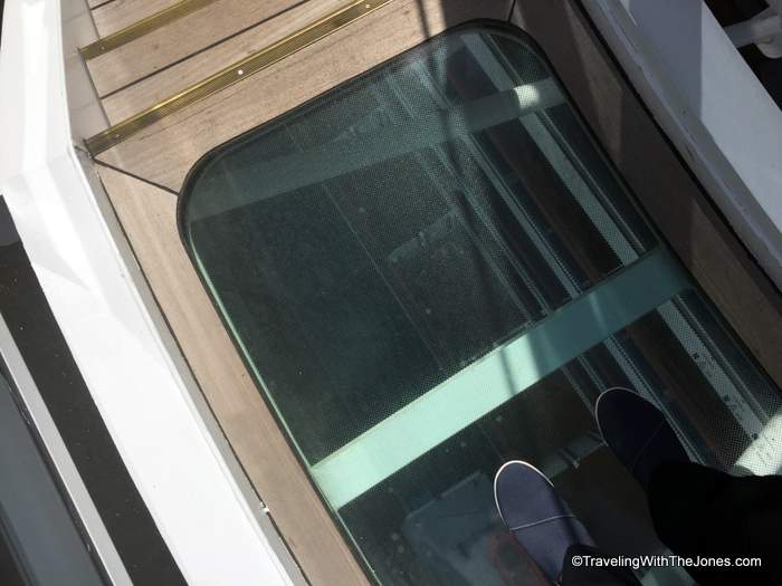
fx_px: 655
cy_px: 293
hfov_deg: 61.7
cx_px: 391
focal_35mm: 29
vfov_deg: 48.2
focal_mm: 4.15
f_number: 2.2
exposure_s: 1/5650
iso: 32
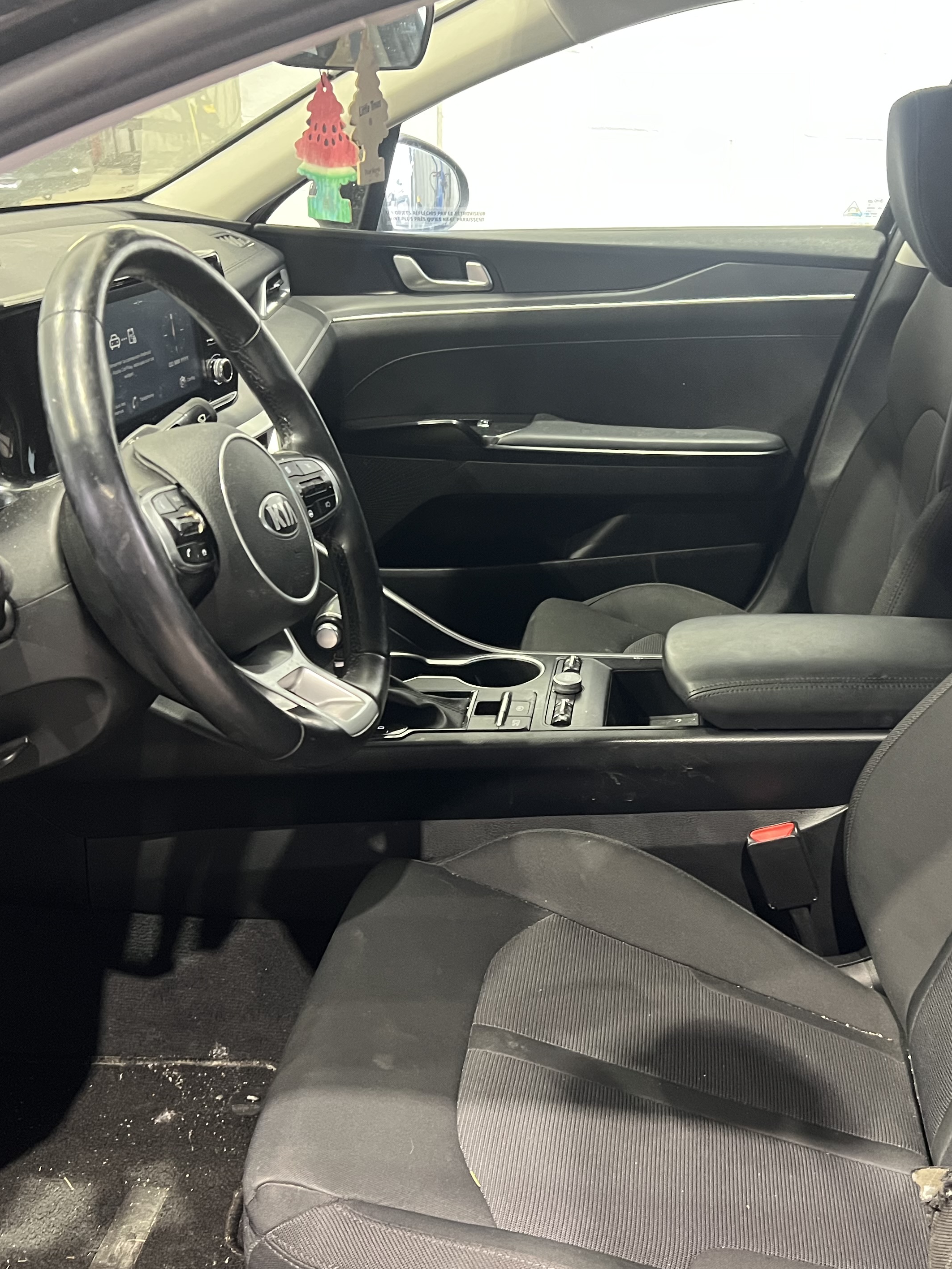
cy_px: 663
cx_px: 565
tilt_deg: -23.2
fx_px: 1357
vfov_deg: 50.1
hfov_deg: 38.5
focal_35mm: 37
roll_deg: -2.0
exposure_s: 1/40
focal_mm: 5.7
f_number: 1.5
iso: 500
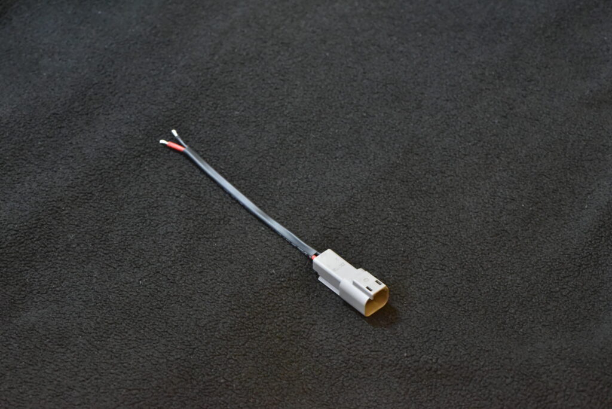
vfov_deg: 13.1
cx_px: 306
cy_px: 204
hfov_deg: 19.4
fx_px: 1786
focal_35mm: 105
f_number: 11
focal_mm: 105
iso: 11400
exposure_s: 1/125
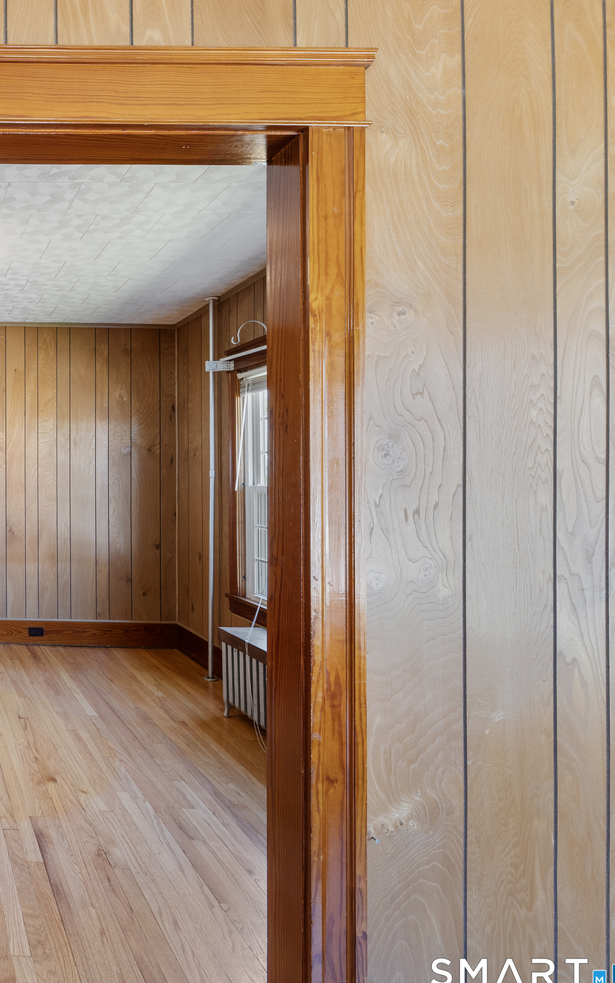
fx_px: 590
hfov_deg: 40.7
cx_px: -102
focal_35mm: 22
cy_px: 493
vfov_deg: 79.7
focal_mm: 14
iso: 800
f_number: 8
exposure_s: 1/6
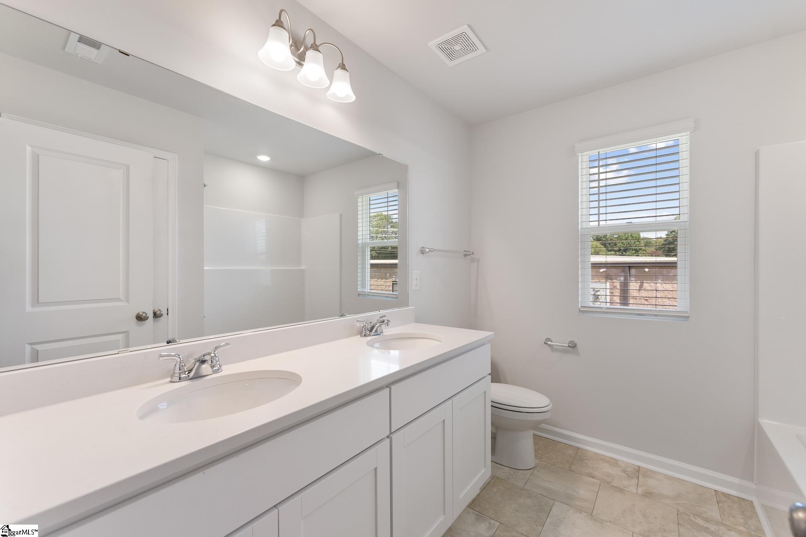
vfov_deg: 81.2
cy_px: 268
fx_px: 313
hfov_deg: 104.3
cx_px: 403
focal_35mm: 14
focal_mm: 14
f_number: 5.6
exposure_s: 1/60
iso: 400
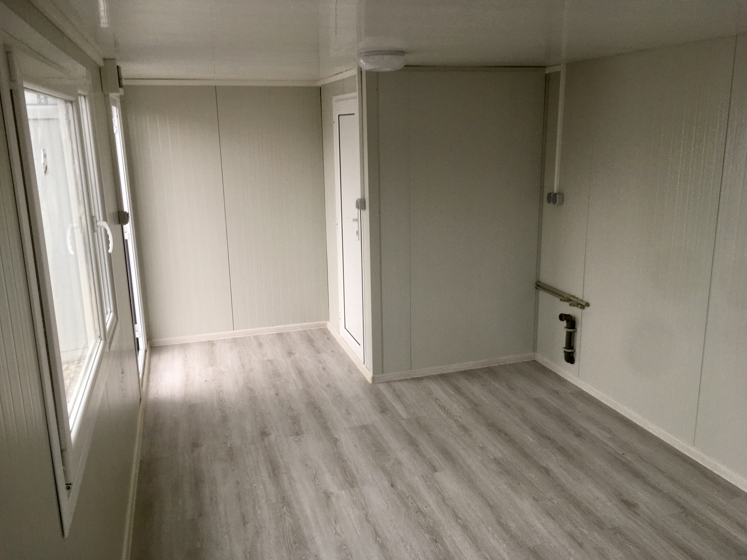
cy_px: 280
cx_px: 374
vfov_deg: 48.2
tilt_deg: -15.0
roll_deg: +0.3
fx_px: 626
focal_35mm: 29
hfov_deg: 61.7
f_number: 2.2
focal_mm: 4.15
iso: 32
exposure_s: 1/50
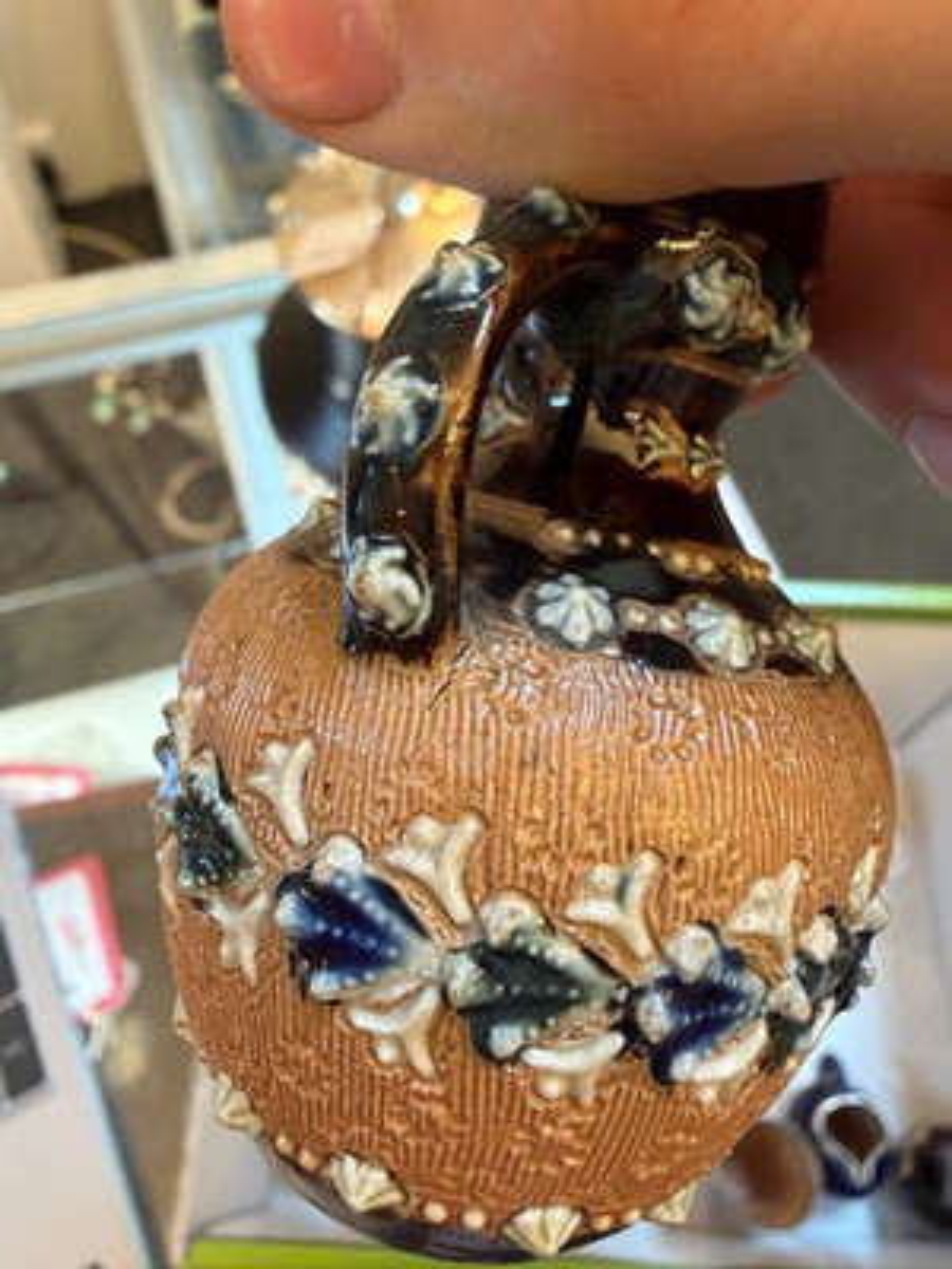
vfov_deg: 67.3
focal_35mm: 26
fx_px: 953
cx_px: 476
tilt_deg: -59.0
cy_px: 634
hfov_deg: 53.1
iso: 320
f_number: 2.2
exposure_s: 1/50
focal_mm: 2.22
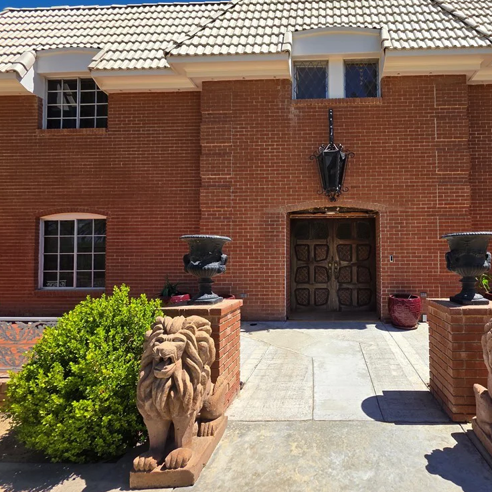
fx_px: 257
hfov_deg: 84.7
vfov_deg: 87.4
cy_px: 255
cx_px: 324
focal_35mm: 16
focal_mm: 2.2
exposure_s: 1/1775
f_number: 1.9
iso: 40
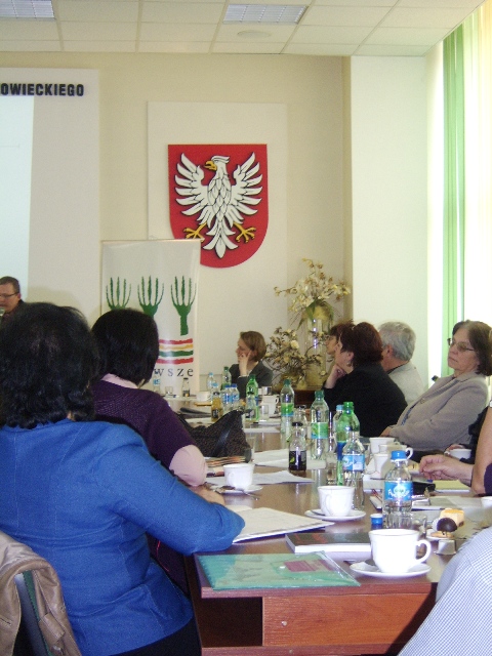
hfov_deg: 27.0
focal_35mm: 54
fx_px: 1023
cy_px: 328
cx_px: 246
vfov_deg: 35.5
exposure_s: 1/60
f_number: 3.5
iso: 400
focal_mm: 14.04
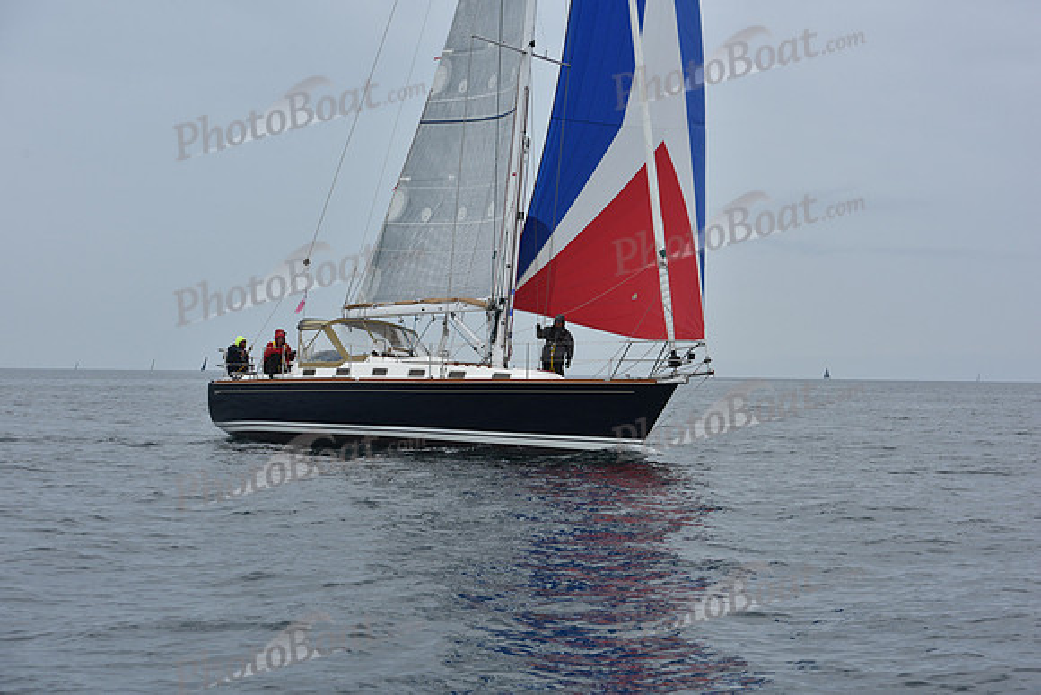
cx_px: 520
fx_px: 2256
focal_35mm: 78
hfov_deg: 26.0
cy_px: 348
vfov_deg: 17.5
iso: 250
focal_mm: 78
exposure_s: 1/800
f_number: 8
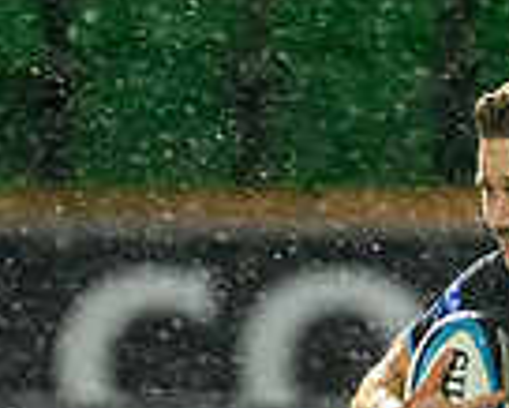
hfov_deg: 0.7
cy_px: 637
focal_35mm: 2588
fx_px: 39015
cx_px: 552
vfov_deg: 0.6
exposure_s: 1/1000
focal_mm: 400
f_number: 3.2
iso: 6400
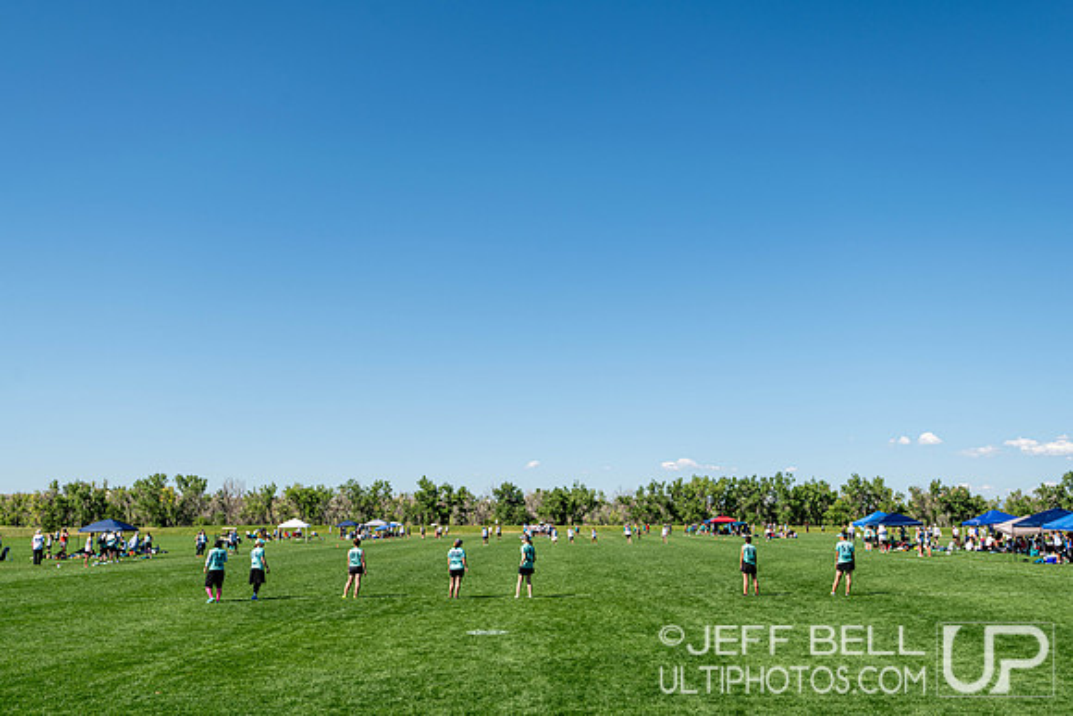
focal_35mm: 35
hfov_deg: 54.4
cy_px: 358
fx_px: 1043
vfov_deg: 37.9
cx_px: 536
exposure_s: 1/640
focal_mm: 35
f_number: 5.6
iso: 100
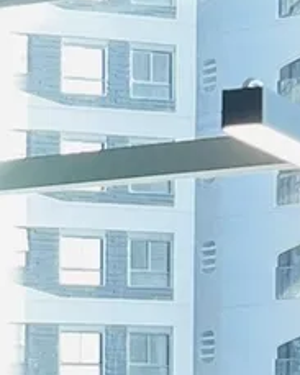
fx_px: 2099
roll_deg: +0.2
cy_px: 558
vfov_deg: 9.9
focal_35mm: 189
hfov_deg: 7.2
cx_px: -630
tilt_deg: -1.0
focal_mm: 5.7
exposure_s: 1/60
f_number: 1.5
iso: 64
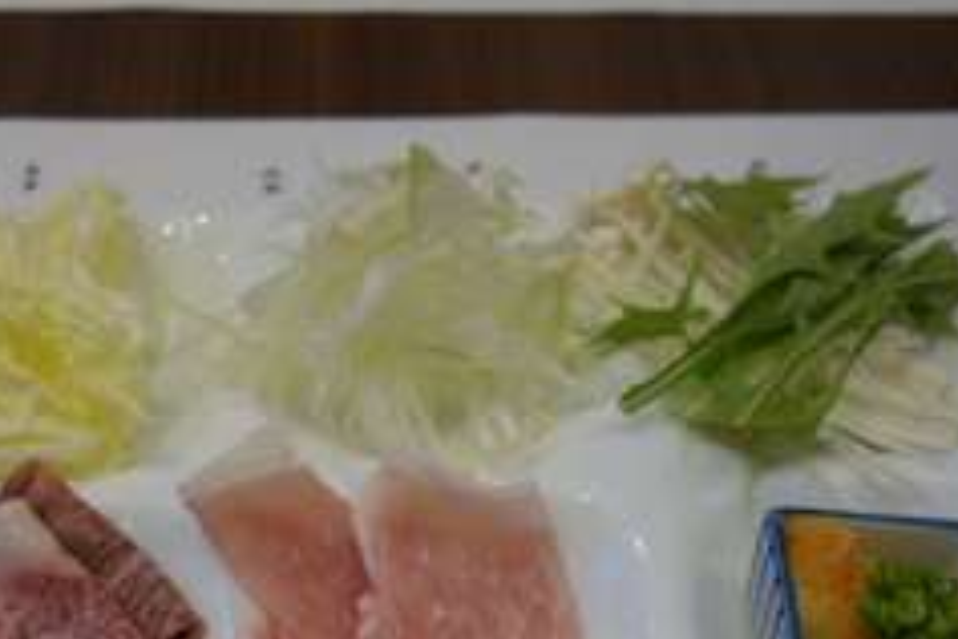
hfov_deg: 33.9
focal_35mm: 59
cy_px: 540
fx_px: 1570
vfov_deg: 22.6
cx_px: 469
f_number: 1.8
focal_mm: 10.4
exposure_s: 1/80
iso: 125
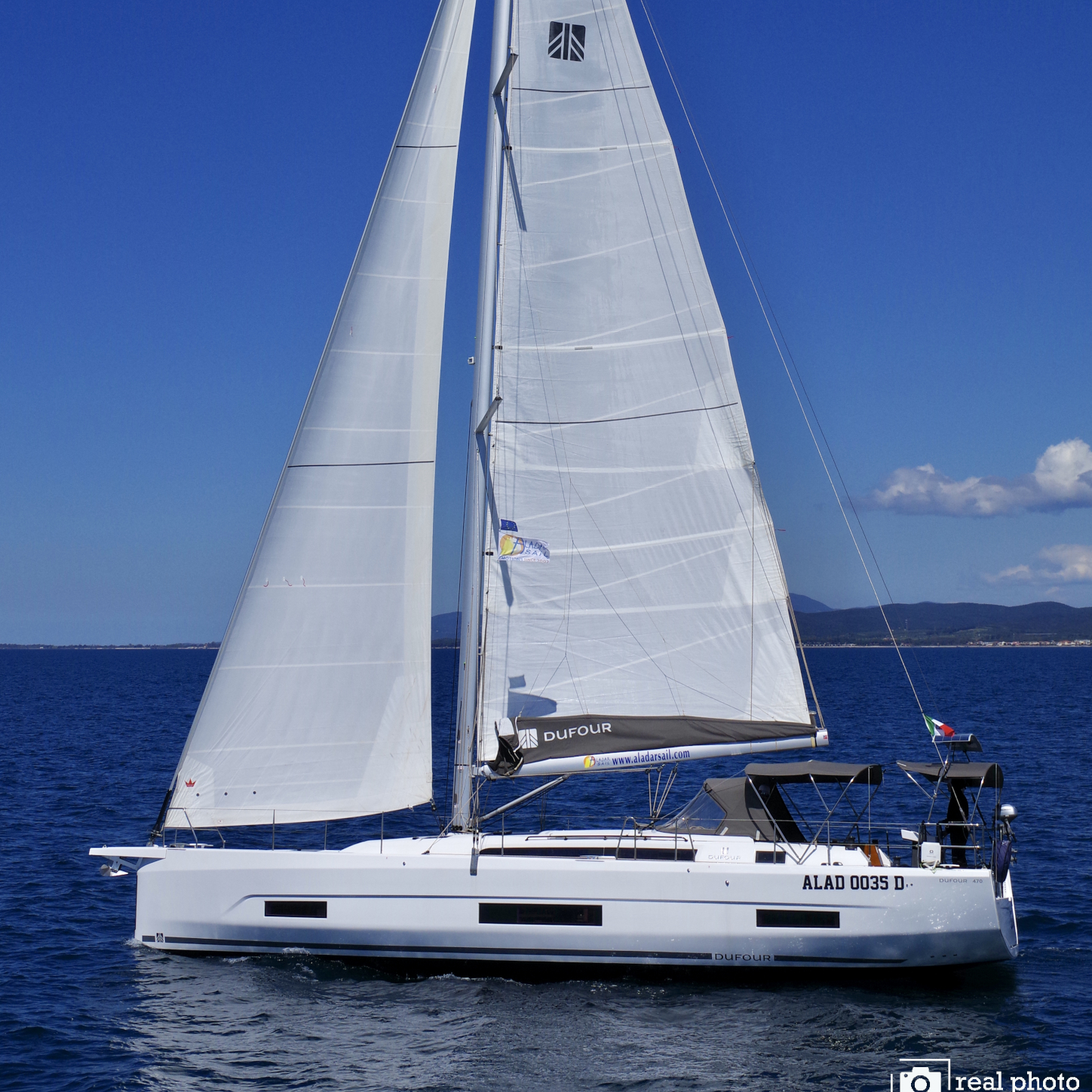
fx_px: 2271
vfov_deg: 26.7
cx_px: 544
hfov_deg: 27.0
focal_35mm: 64
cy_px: 297
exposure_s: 1/1250
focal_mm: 33
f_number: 11
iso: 200
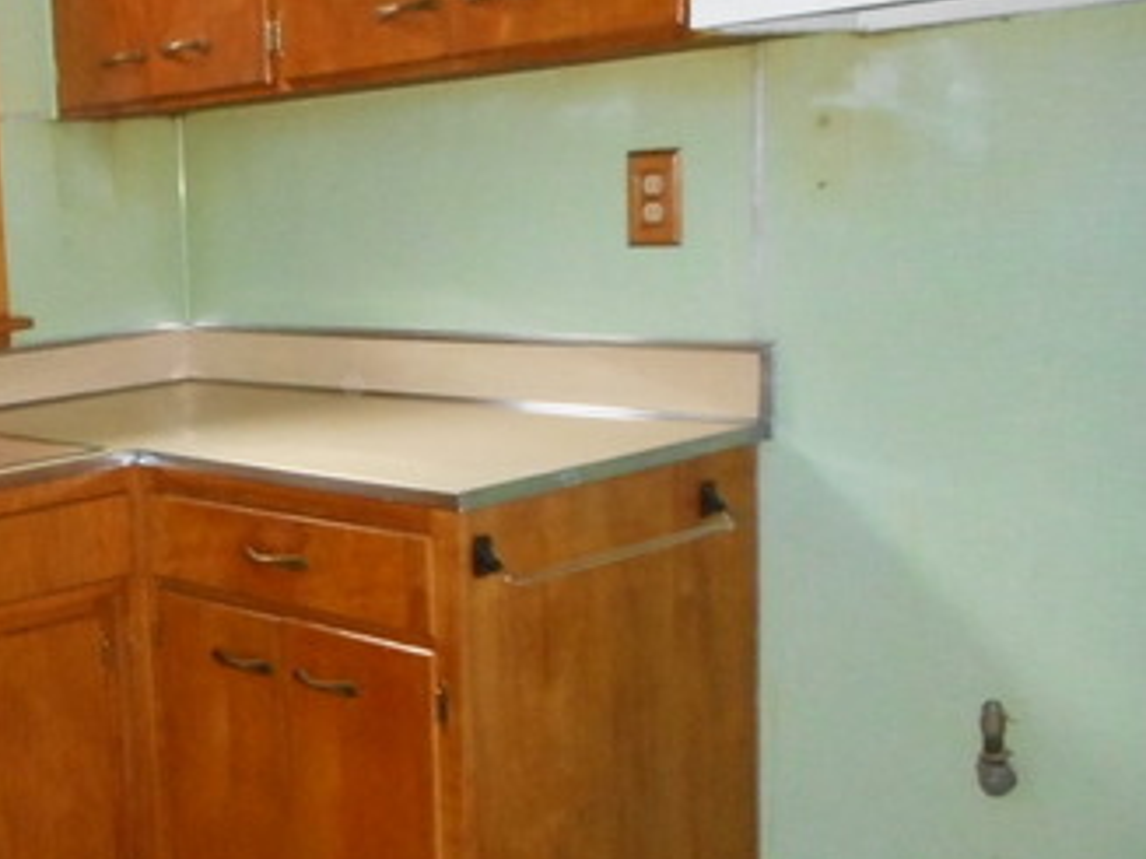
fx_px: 1622
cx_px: 28
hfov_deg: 35.6
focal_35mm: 49
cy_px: 459
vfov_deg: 29.6
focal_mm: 4.5
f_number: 3.7
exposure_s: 1/25
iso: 640
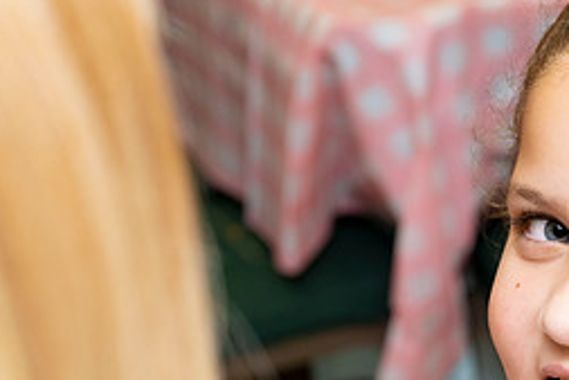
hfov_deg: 16.6
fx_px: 1882
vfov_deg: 11.5
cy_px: 293
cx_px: 636
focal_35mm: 119
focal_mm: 52
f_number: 5
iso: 400
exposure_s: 1/100
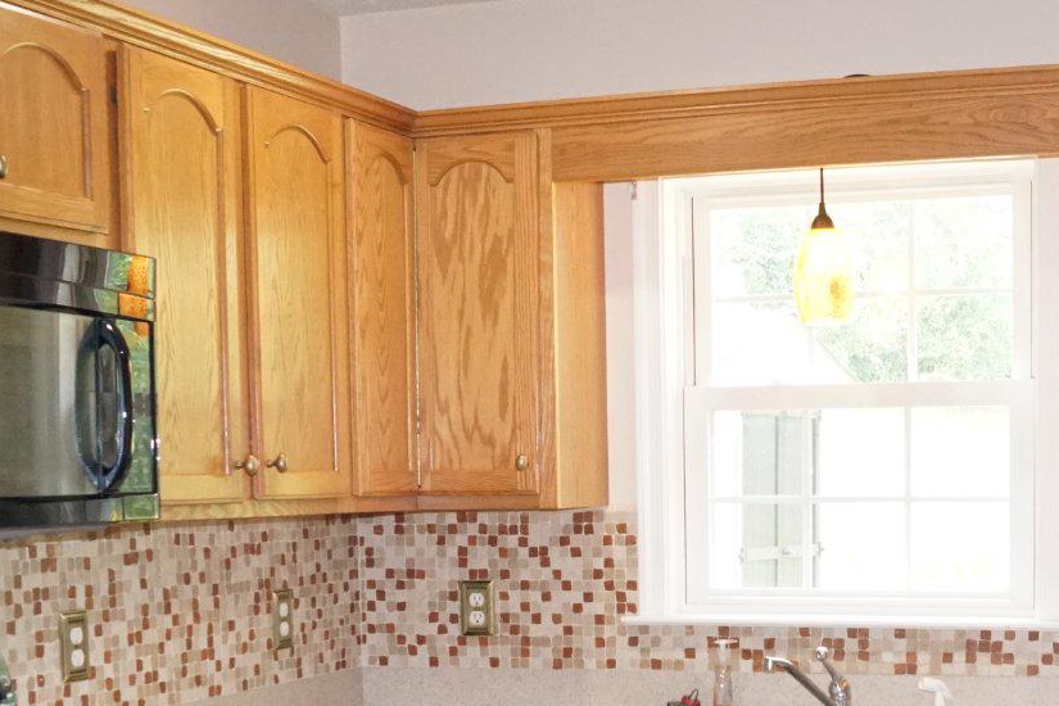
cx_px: 691
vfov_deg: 19.7
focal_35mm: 67
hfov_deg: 29.9
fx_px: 1971
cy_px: 710
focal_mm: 18
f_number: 7.1
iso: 3200
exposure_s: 1/100
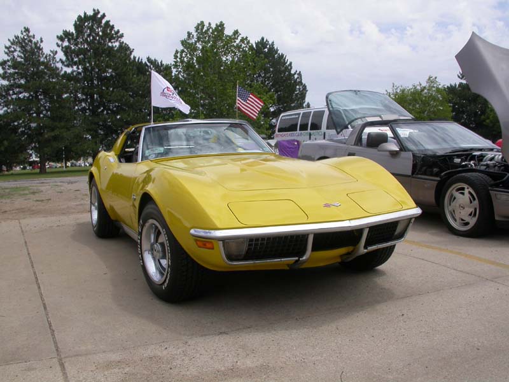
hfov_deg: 49.0
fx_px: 559
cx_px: 254
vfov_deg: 37.7
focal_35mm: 38
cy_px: 191
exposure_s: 1/466
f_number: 7.5
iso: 100
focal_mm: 7.85
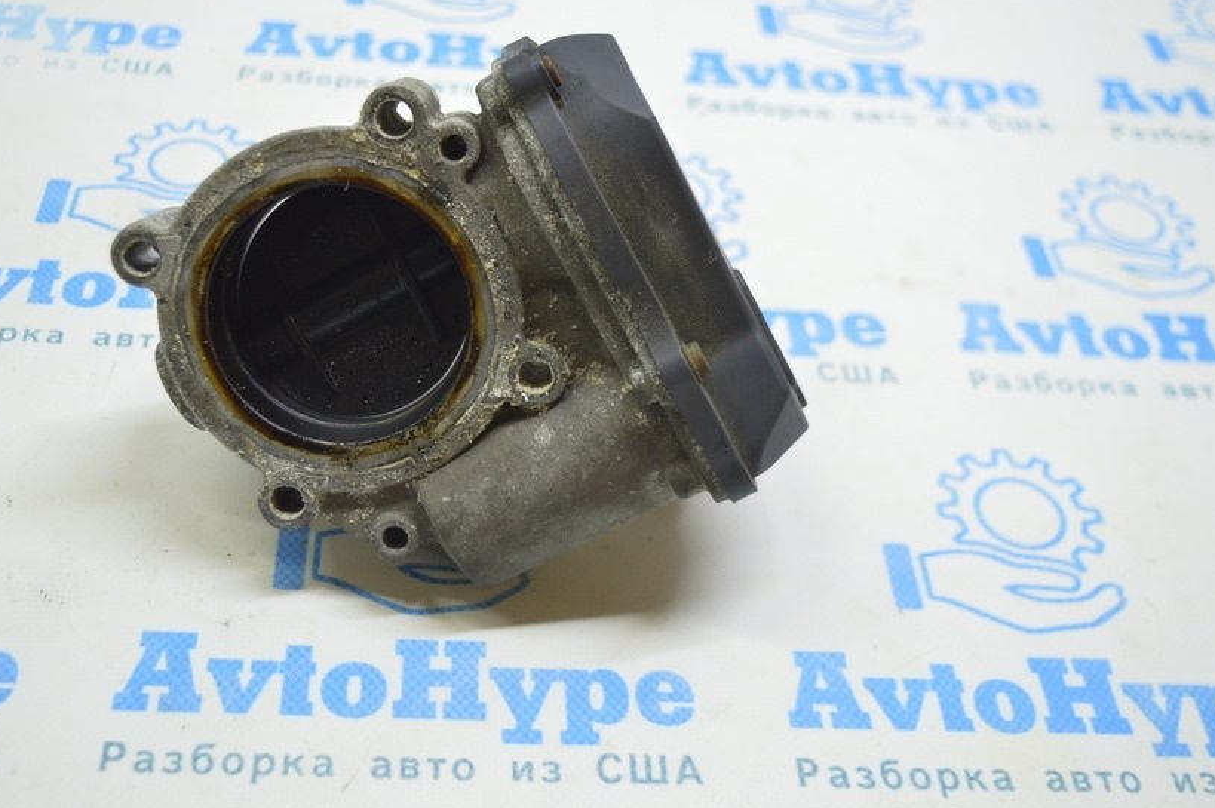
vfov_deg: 29.8
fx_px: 1518
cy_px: 334
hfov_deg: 43.5
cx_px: 524
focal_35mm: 45
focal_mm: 24
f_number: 4
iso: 400
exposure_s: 1/40
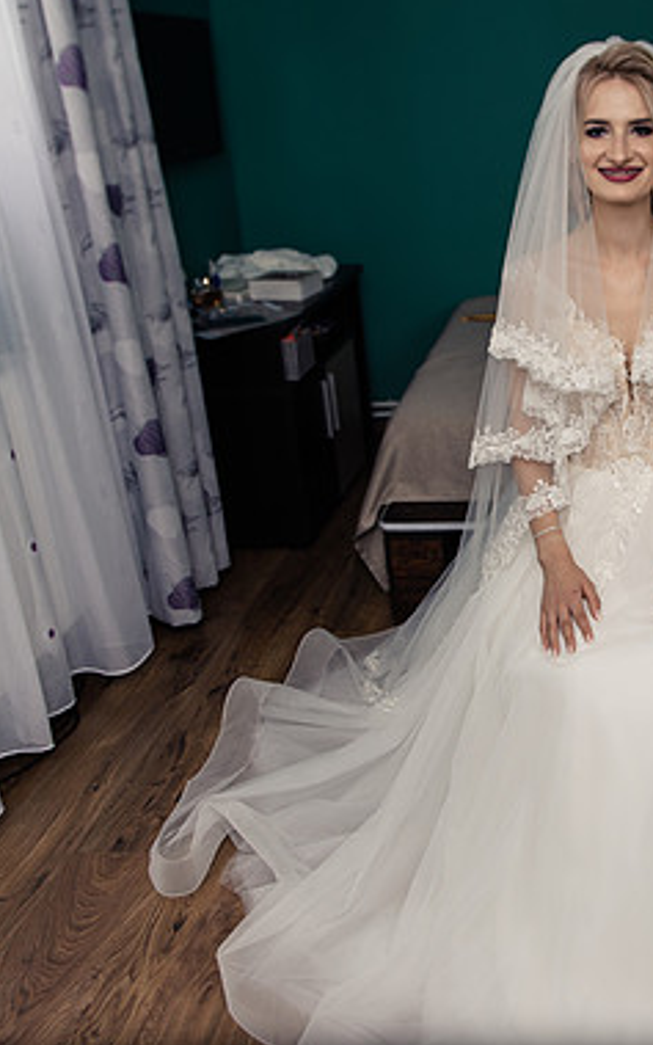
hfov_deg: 29.6
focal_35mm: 41
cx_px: 624
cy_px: 468
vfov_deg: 48.1
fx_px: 1167
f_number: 3.2
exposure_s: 1/250
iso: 250
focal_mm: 24
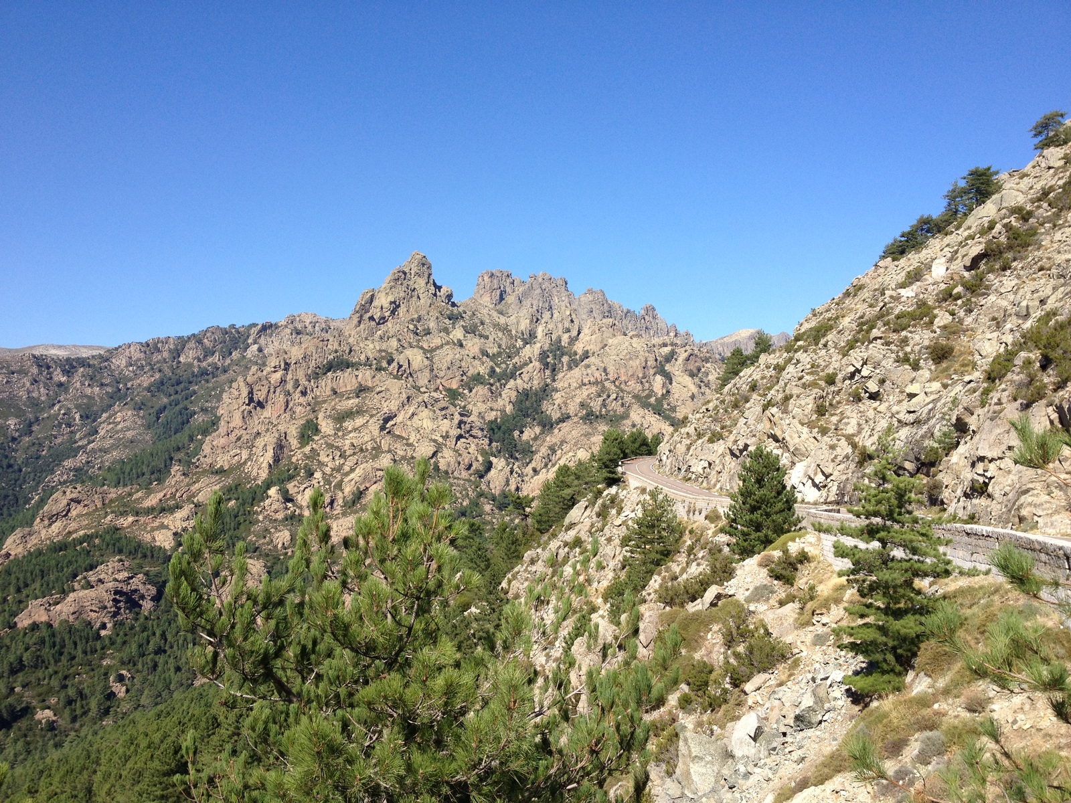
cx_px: 536
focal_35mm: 35
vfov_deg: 40.7
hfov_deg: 52.6
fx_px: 1083
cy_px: 402
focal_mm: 4.28
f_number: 2.4
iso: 64
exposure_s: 1/1346
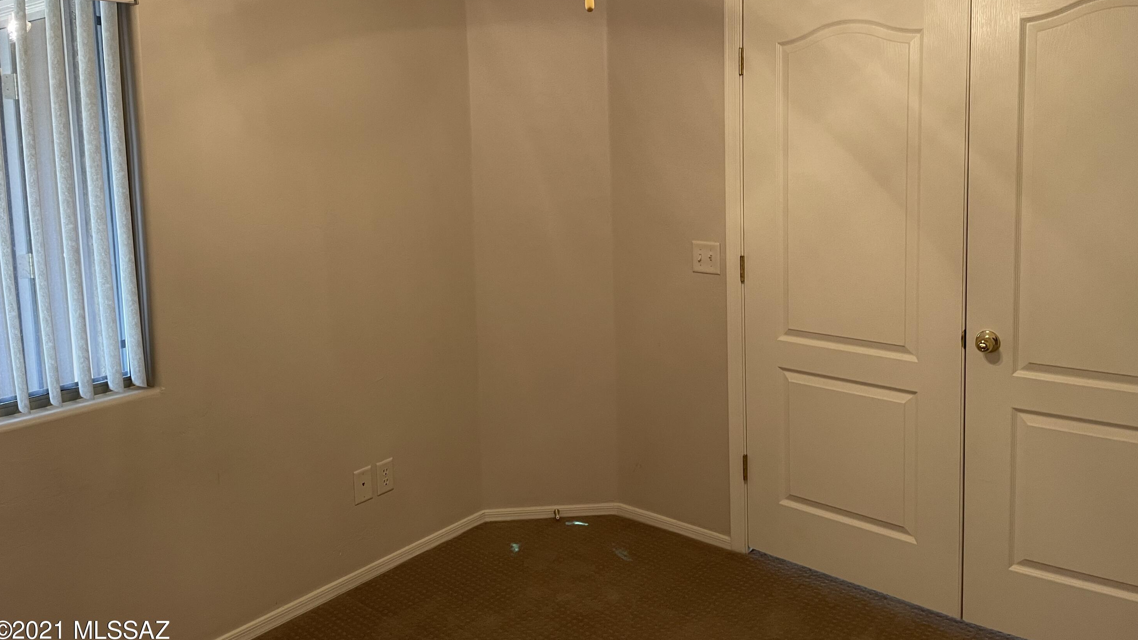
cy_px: 226
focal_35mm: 29
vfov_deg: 39.8
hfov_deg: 66.1
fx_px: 875
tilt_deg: -4.8
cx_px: 574
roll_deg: +1.8
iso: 160
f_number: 1.6
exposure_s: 1/60
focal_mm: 4.2
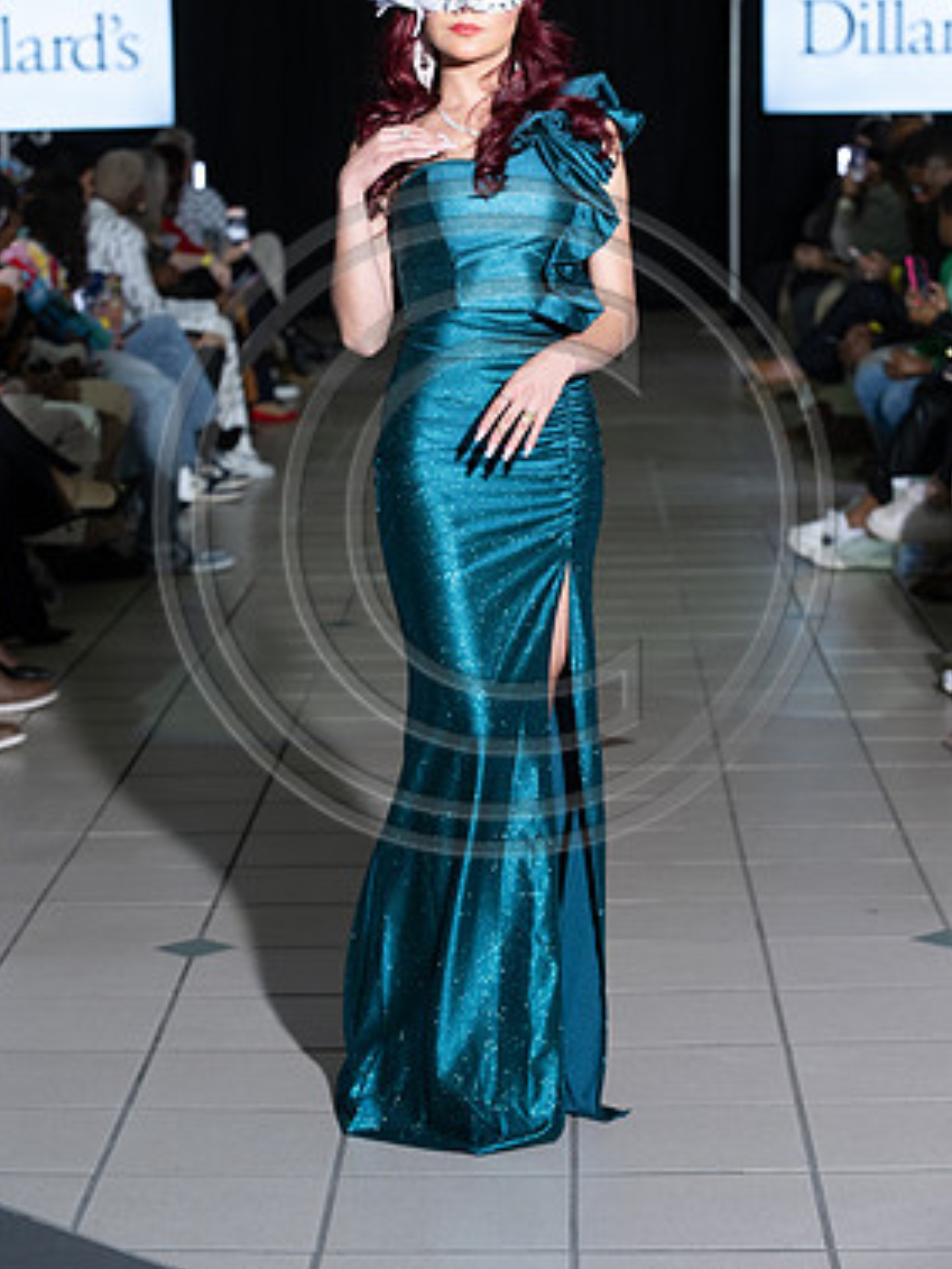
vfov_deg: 20.8
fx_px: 3445
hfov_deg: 15.7
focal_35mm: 94
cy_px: 515
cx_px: 495
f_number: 5
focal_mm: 82
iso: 1250
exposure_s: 1/160
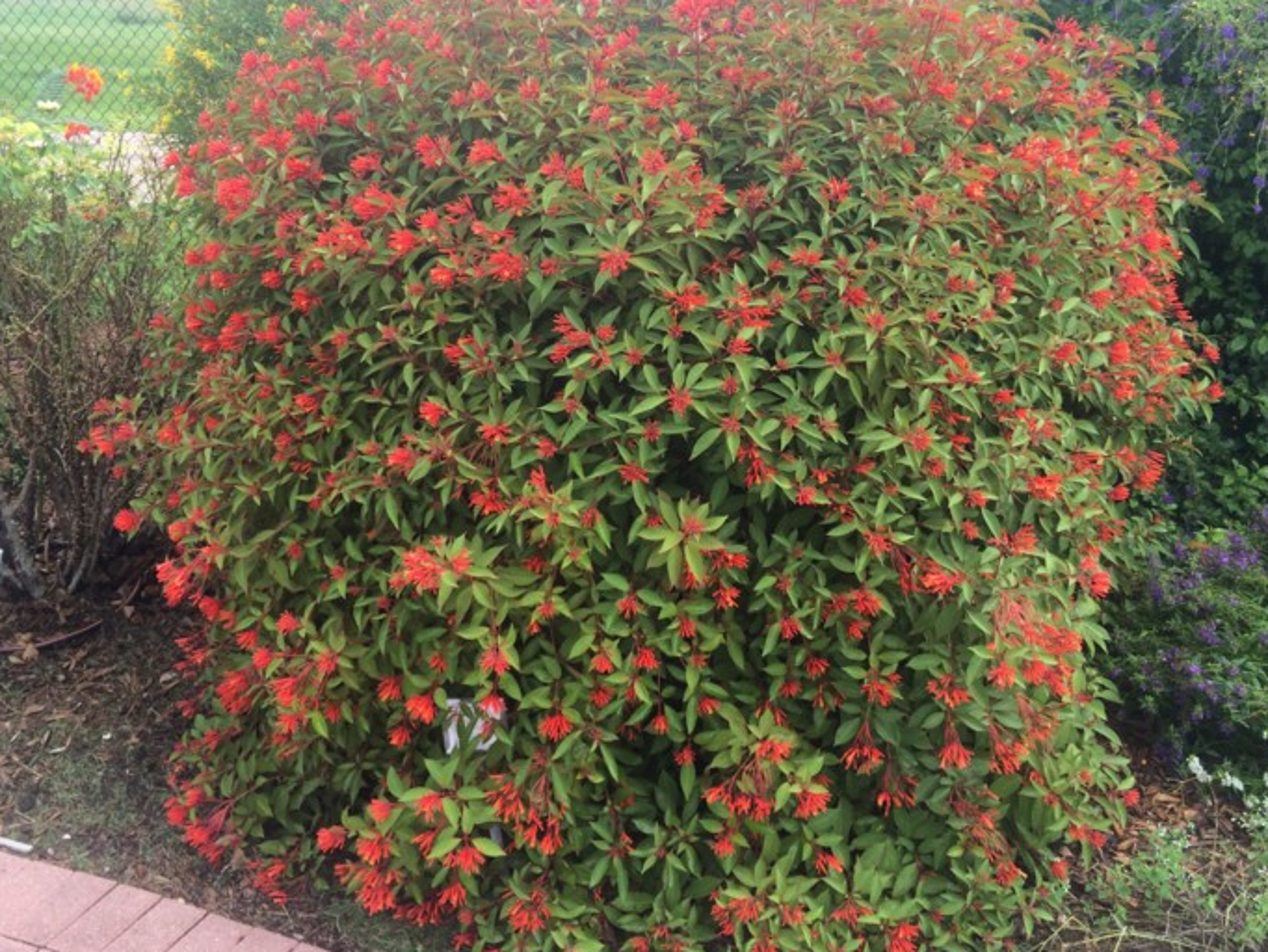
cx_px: 576
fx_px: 1246
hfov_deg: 53.9
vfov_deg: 41.8
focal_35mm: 34
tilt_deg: -19.2
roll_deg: -3.0
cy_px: 424
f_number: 2.2
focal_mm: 4.15
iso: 32
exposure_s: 1/387
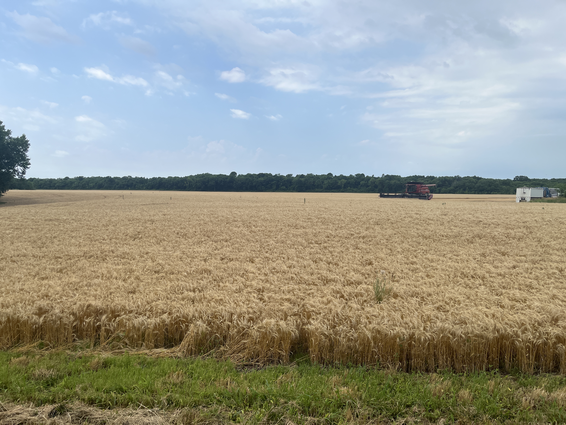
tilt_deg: -3.0
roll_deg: -1.0
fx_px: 425
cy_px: 212
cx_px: 283
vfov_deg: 53.1
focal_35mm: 26
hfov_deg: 67.3
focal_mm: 5.1
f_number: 1.6
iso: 50
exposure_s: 1/4149
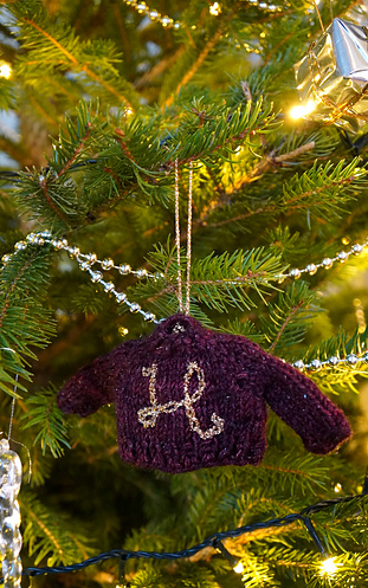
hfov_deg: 30.9
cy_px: 293
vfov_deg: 47.7
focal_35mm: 42
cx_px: 175
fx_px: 666
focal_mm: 27
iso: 6400
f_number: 4
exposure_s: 1/30
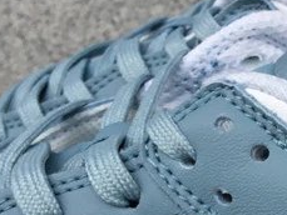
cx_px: 352
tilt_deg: -24.9
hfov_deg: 15.5
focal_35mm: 122
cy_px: 246
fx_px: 1012
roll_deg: -0.6
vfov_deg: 11.9
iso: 25
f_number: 2.4
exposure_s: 1/233
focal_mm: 3.3
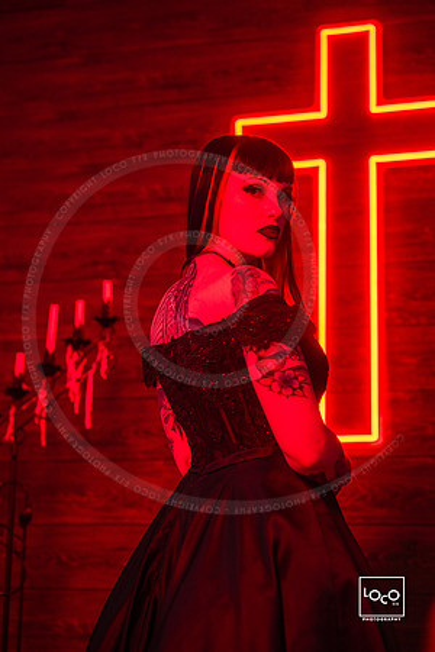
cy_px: 326
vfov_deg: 26.3
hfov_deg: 17.7
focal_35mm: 77
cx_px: 218
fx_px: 1396
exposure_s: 1/250
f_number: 2.5
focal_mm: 77
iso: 1000
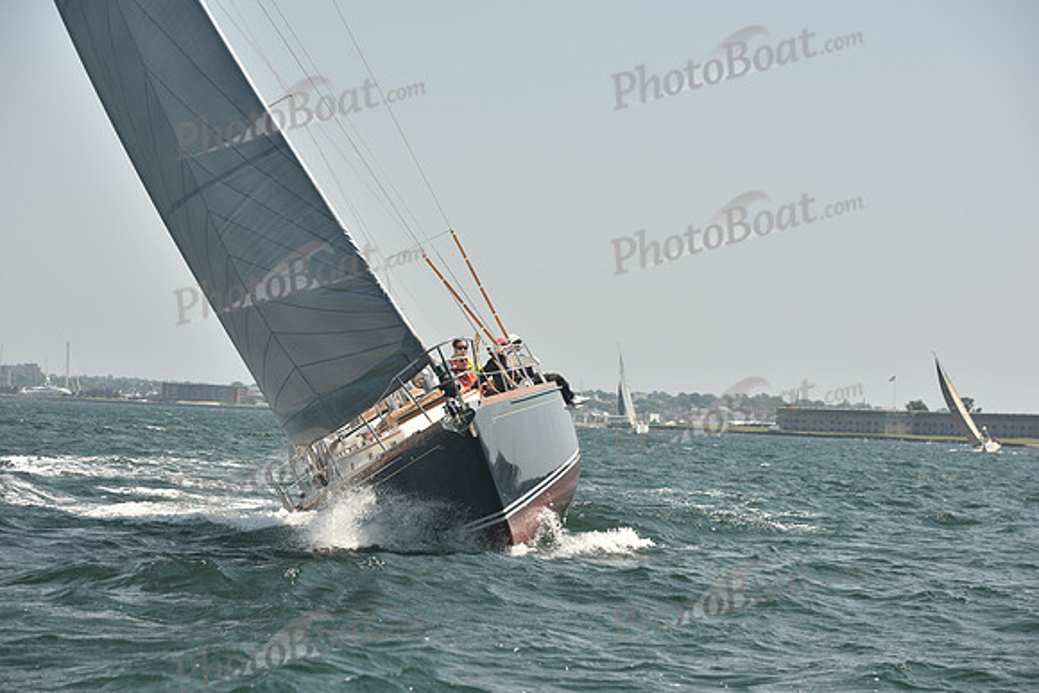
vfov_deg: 13.7
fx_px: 2887
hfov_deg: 20.4
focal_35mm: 100
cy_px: 346
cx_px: 520
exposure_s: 1/640
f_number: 6.3
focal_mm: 100
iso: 250
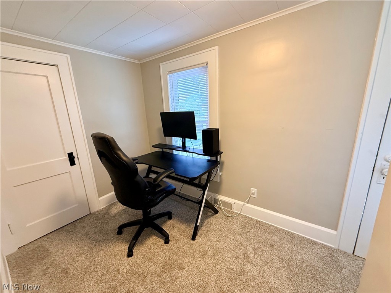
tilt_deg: -11.4
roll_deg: +2.2
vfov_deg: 85.7
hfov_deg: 102.1
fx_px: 158
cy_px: 146
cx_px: 196
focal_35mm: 14
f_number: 2.2
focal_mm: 2.22
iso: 320
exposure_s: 1/60
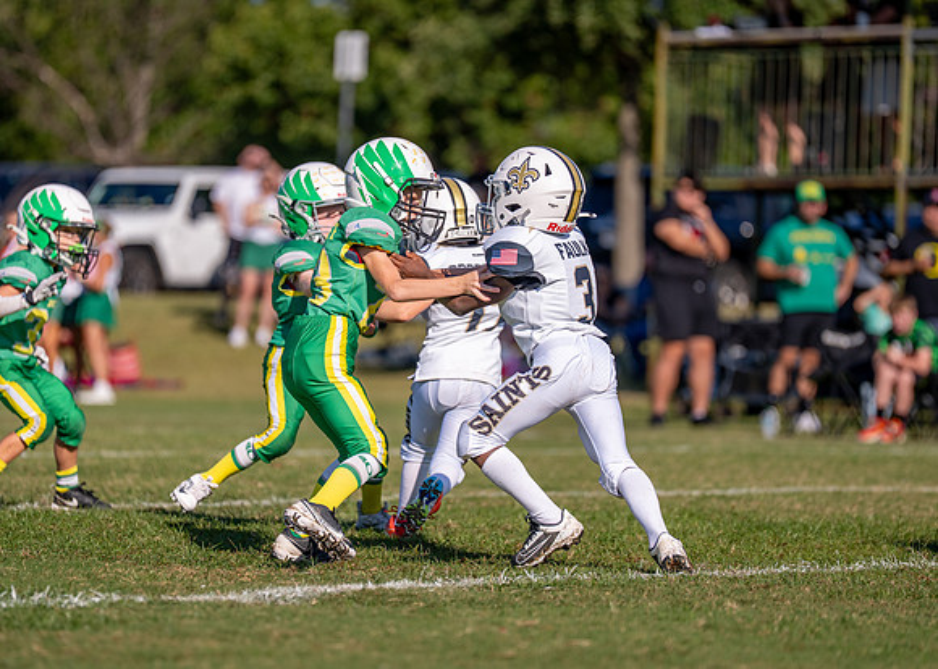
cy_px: 318
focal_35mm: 246
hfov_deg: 8.2
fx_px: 6541
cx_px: 447
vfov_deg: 5.9
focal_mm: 200
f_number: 2.8
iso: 250
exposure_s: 1/6400
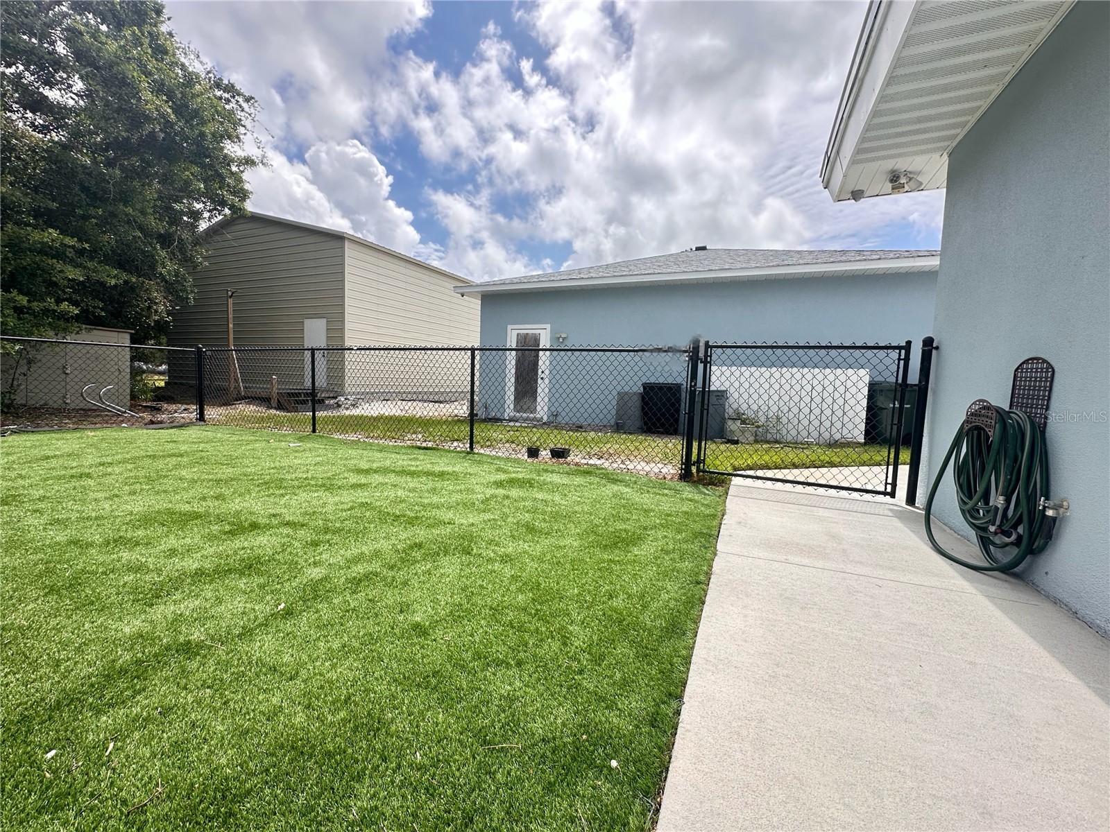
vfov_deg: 85.7
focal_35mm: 14
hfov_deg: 102.1
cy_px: 416
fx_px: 449
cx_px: 555
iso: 40
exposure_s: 1/849
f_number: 2.2
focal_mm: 2.22
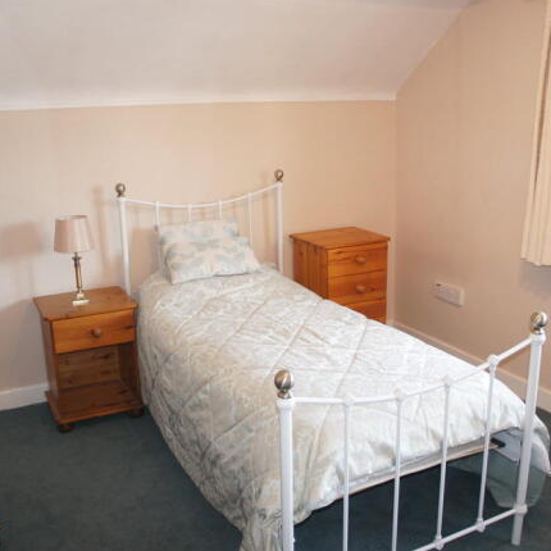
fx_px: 630
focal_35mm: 35
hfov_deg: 47.2
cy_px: 276
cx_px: 274
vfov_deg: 47.2
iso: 500
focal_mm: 18
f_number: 3.5
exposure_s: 1/60
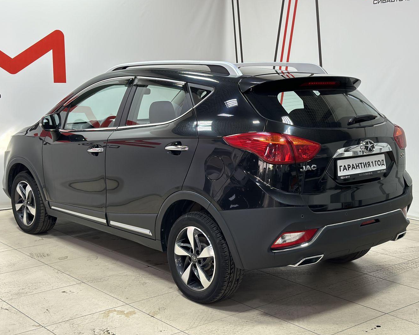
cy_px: 168
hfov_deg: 36.7
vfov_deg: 29.7
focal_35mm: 51
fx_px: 632
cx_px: 205
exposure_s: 1/100
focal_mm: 6.86
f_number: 1.78
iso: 125
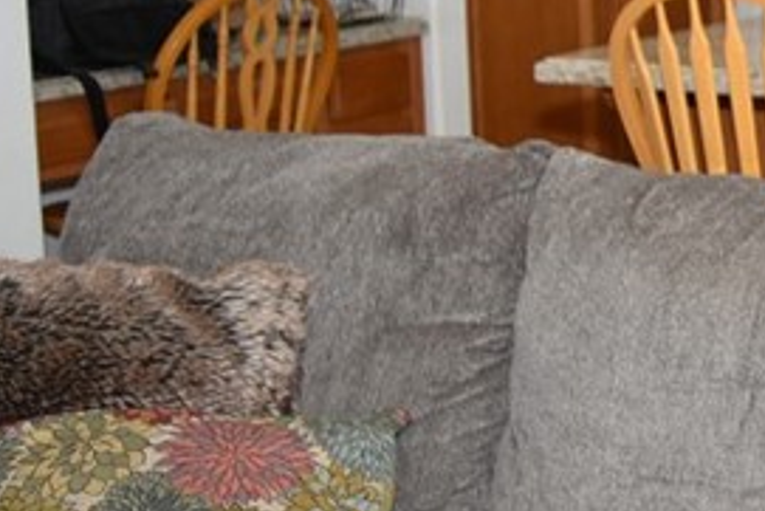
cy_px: -76
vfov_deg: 13.1
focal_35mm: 102
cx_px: 1392
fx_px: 2169
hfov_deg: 16.6
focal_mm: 18
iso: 100
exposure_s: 1/60
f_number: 4
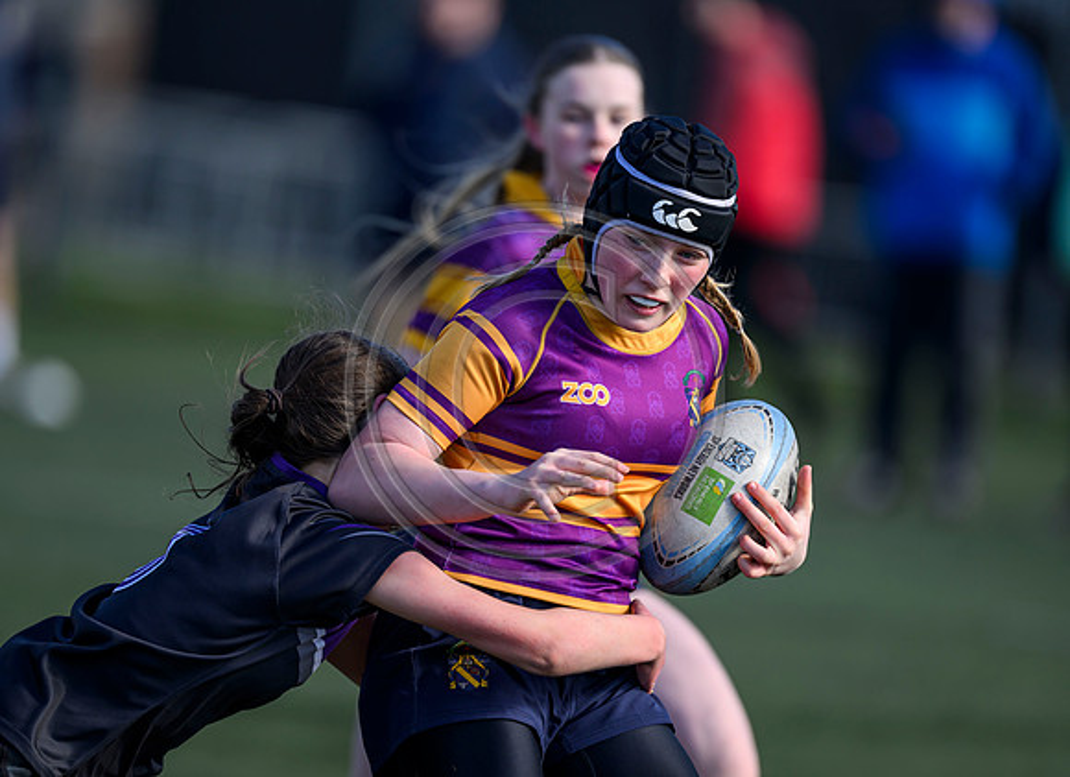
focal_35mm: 451
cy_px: 364
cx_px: 450
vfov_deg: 3.2
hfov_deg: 4.4
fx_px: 13780
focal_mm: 400
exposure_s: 1/1600
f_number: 3.2
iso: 200
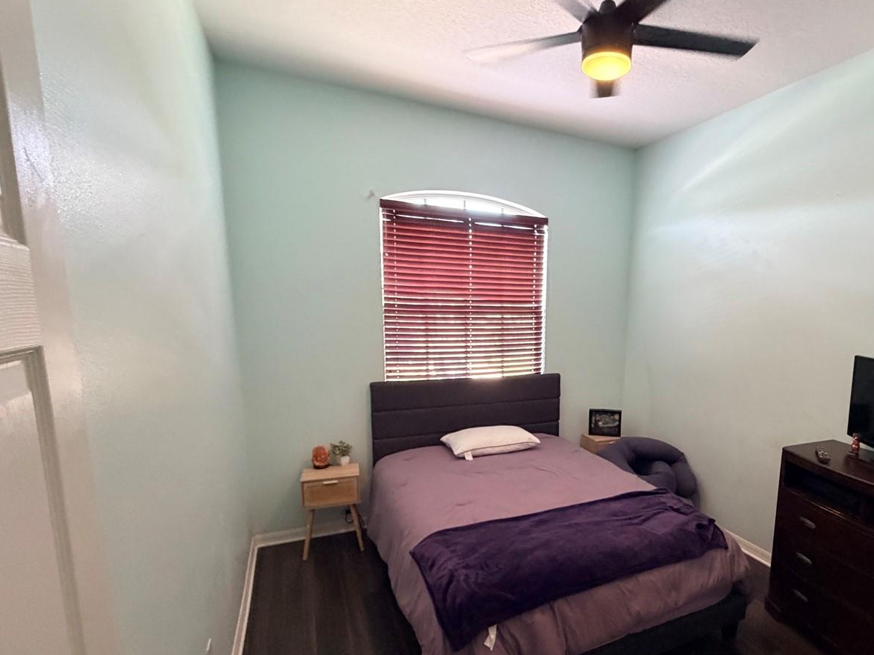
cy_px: 382
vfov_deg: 68.2
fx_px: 480
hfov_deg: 82.9
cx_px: 553
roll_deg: -1.5
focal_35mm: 19
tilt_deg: -10.3
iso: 500
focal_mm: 2.22
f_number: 2.2
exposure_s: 1/60
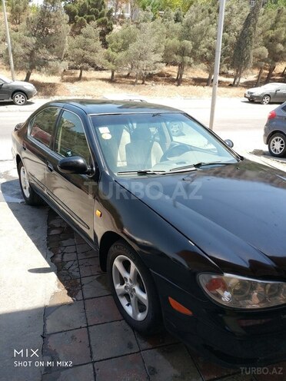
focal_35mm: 32
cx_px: 143
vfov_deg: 56.8
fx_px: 353
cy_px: 190
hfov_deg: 44.2
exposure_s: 1/381
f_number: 2
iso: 100
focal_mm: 4.5
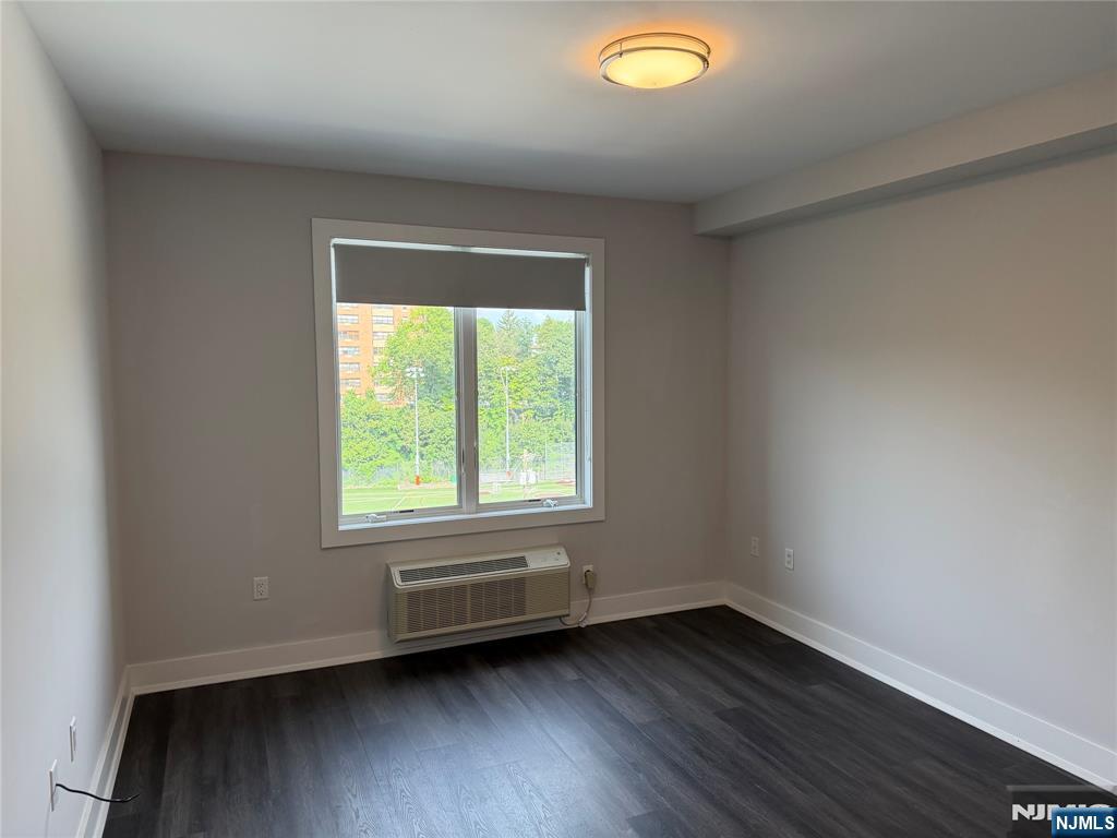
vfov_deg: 56.8
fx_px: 774
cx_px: 558
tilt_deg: -4.0
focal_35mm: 24
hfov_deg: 71.6
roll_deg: +0.1
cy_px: 419
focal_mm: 6.76
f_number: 1.78
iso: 125
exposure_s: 1/210
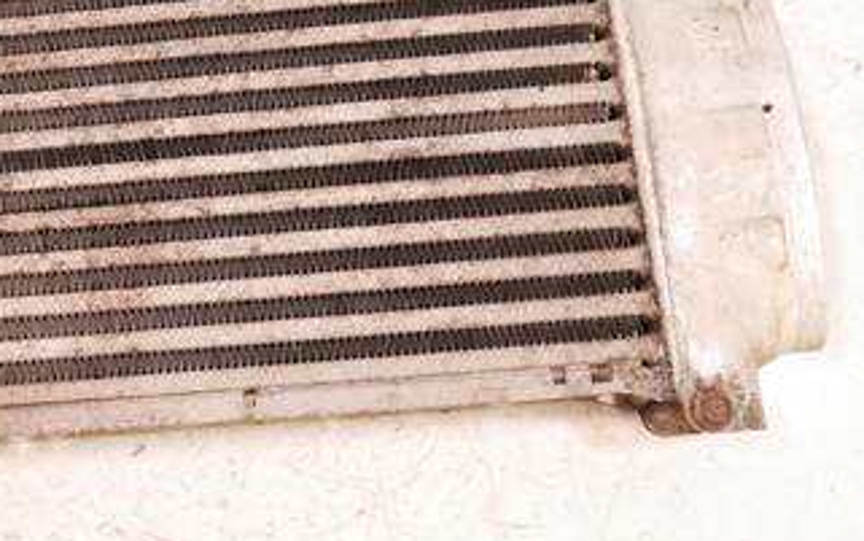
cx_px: 245
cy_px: 245
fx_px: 895
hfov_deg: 50.0
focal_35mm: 38
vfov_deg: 33.6
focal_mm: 12
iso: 2000
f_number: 3.5
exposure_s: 1/125
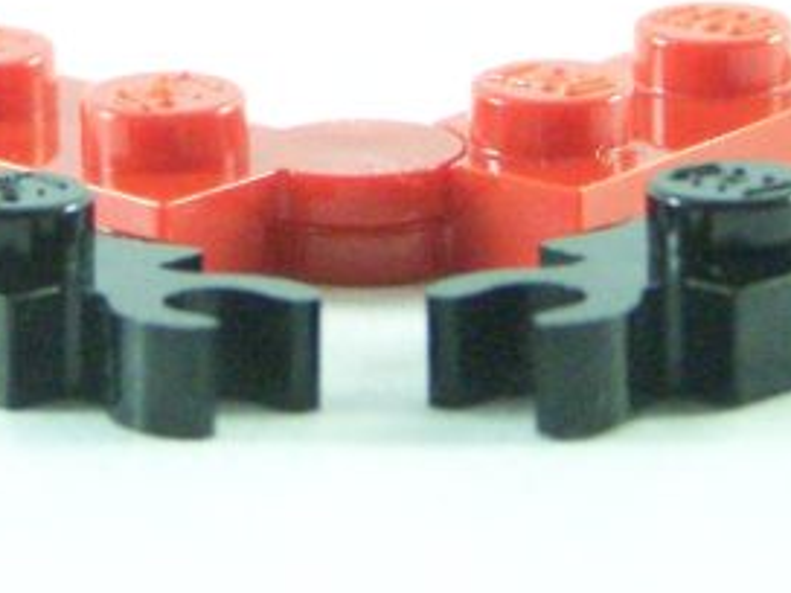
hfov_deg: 5.0
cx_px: 378
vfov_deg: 3.7
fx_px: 9049
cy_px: -134
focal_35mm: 396
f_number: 3.2
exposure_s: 1/60
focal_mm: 17.5
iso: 400
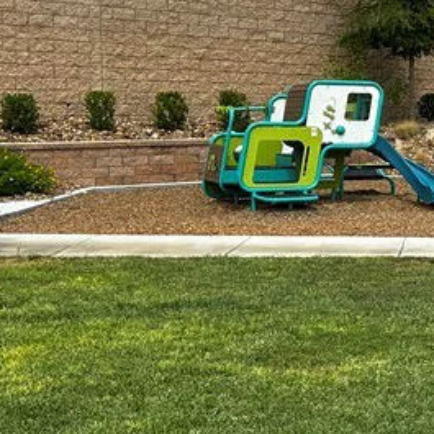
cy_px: 159
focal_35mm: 82
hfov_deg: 19.0
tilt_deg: -3.1
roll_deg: -1.0
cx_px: 619
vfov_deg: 21.1
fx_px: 1163
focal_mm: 6.86
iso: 80
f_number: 1.78
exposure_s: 1/4545
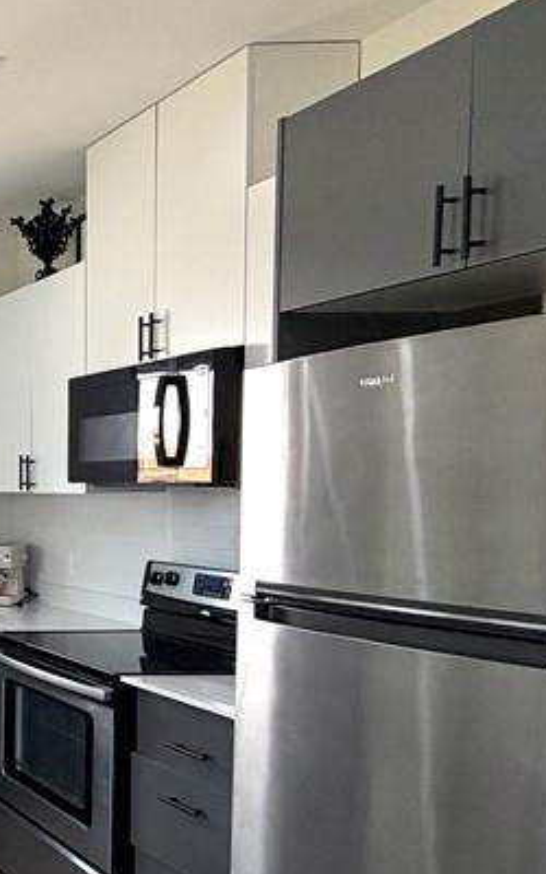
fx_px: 905
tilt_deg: -2.2
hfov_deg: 21.2
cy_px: 513
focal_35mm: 38
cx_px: -454
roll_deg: +0.7
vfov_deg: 51.3
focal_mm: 2.22
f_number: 2.2
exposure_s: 1/119
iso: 125
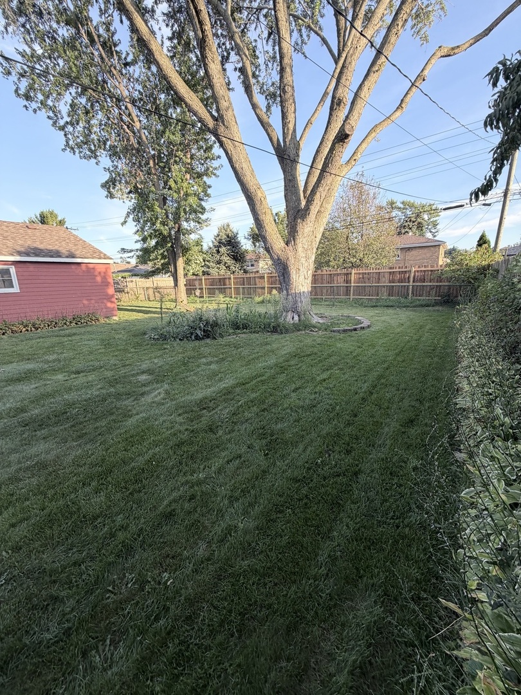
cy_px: 348
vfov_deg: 102.1
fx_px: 281
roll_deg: +1.5
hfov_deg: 85.7
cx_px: 260
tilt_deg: -14.3
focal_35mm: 14
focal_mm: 2.22
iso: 40
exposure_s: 1/225
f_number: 2.2
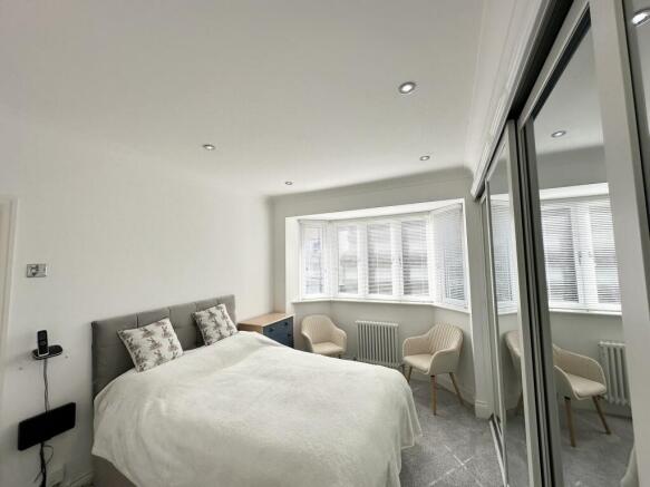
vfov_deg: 85.7
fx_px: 263
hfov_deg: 102.1
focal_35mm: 14
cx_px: 325
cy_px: 244
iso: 40
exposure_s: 1/636
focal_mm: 2.22
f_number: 2.2
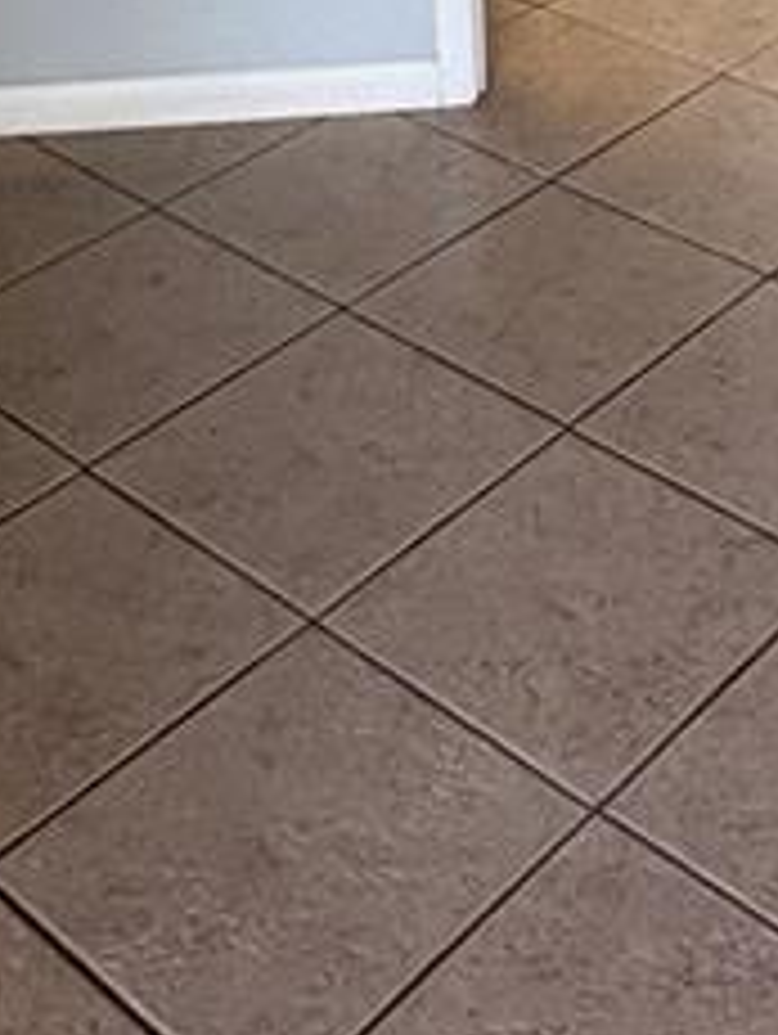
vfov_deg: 21.7
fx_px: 2184
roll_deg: +1.4
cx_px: 729
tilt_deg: -11.2
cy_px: -562
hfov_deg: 19.7
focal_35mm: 73
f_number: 2.2
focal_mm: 2.22
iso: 250
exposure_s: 1/86
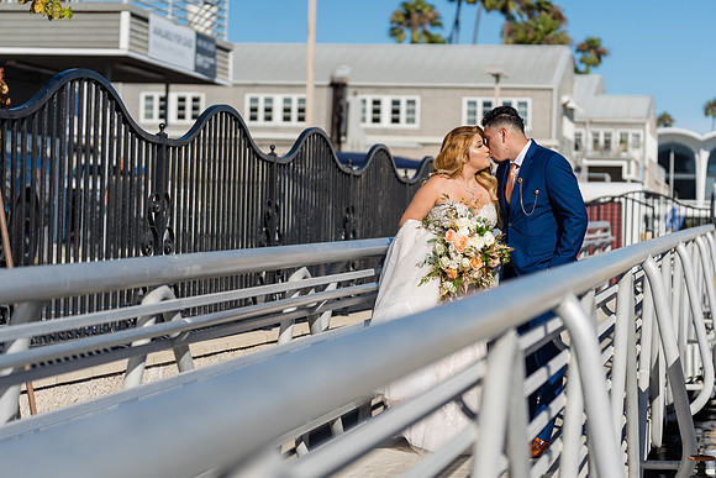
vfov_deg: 15.4
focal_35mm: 89
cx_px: 358
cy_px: 239
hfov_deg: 22.9
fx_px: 1770
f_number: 2.8
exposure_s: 1/5000
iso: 100
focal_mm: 89
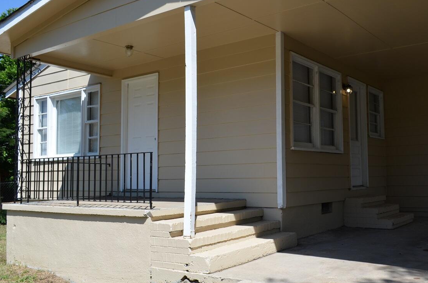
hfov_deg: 52.4
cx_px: 277
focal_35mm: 36
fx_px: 427
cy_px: 148
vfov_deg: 36.7
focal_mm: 18
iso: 140
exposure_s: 1/250
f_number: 8
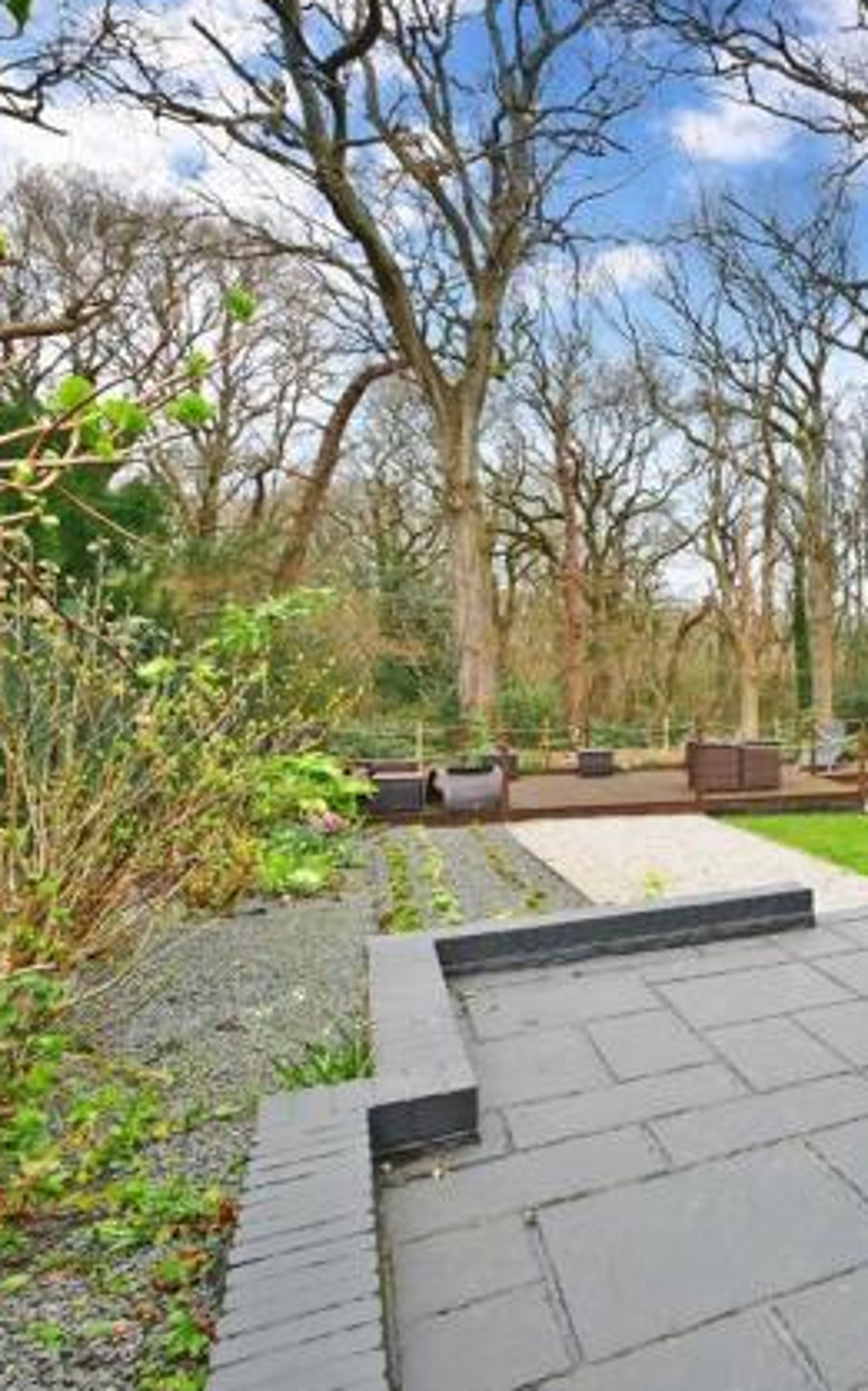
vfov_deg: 74.8
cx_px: 1044
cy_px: 677
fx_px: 909
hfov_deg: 38.0
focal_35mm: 24
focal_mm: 10
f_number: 8
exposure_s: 1/100
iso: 200
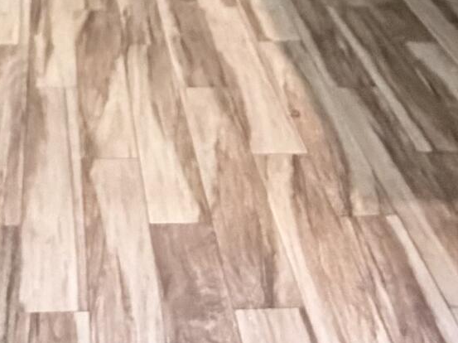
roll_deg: -0.8
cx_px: 110
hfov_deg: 25.3
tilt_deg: -6.5
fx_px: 1005
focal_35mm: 76
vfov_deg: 15.8
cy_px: -317
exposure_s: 1/40
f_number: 2.2
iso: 1000
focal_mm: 2.22
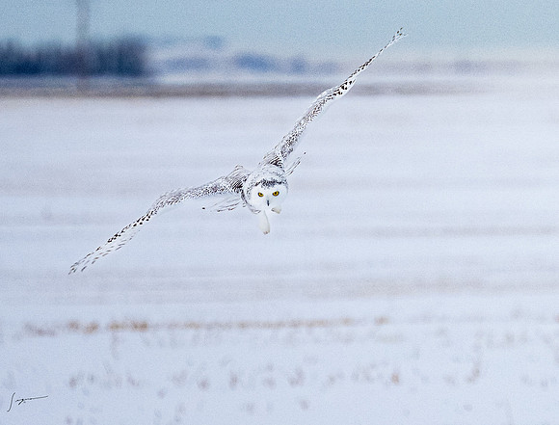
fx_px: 18431
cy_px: 64
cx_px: 490
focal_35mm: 1136
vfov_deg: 1.3
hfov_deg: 1.7
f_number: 5.6
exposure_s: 1/2000
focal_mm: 400
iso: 2800
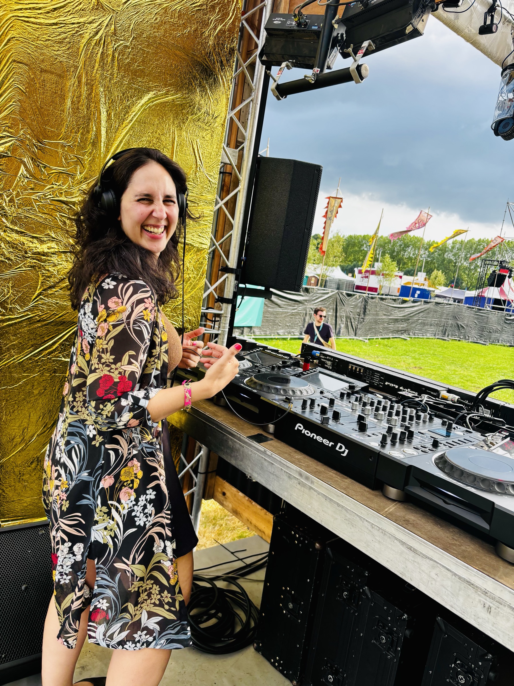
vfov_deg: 67.3
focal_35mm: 26
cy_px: 343
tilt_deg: -8.5
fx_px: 515
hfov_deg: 53.1
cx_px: 257
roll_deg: -10.9
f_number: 1.6
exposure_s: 1/811
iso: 50
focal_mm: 5.96
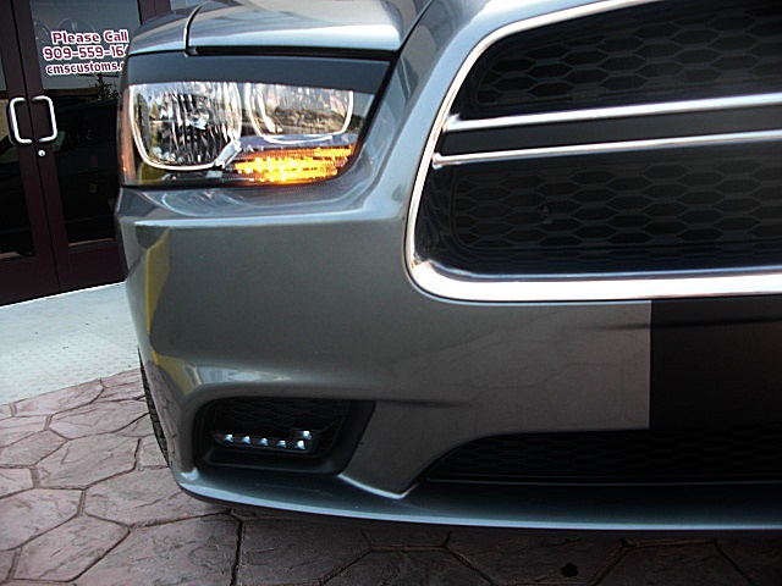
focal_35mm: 36
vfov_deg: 39.7
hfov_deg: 51.4
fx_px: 813
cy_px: 293
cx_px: 391
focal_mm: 6.3
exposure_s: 1/125
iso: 50
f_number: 2.8
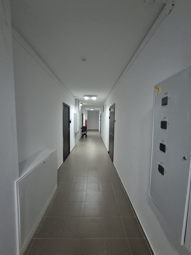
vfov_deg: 106.2
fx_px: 96
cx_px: 96
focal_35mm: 13
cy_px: 128
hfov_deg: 89.9
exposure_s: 1/50
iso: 1600
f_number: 2.2
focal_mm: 2.2
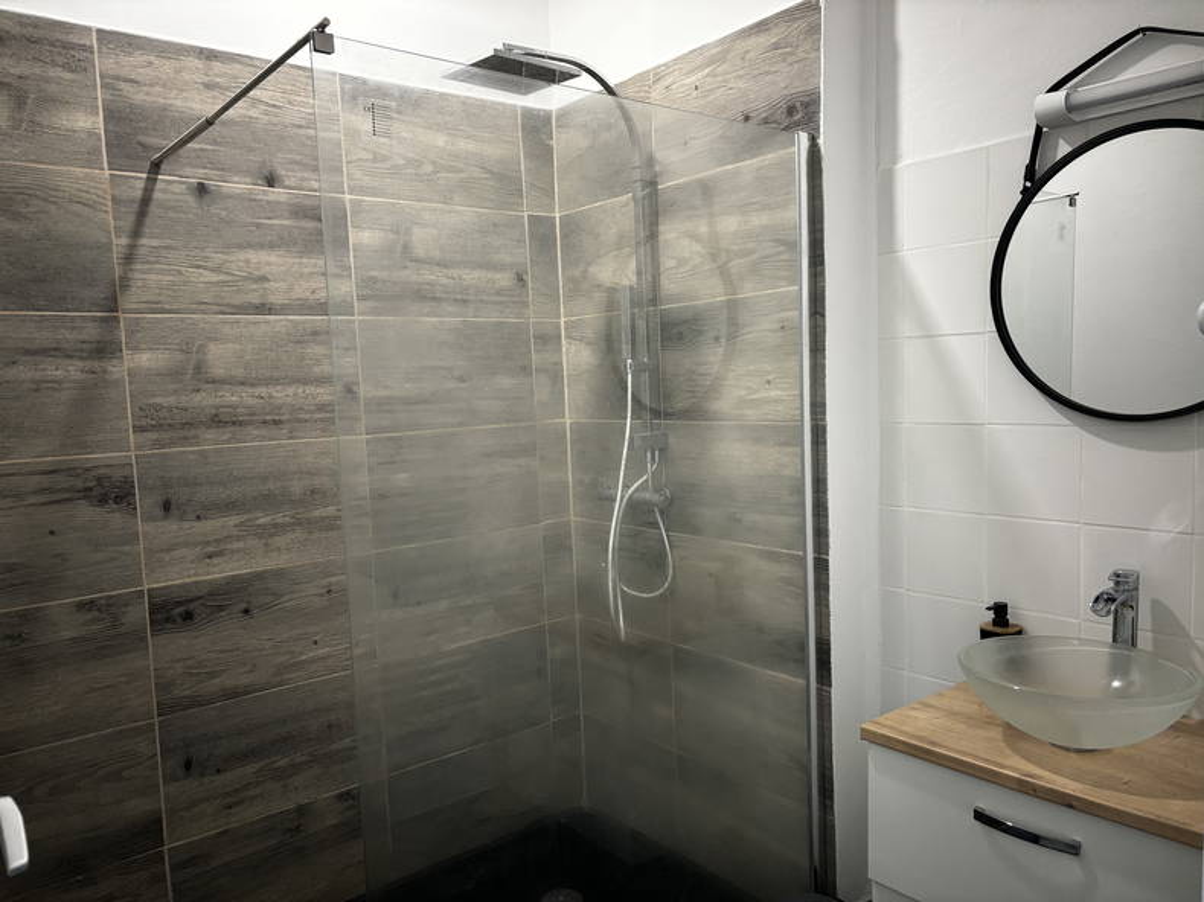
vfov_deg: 53.0
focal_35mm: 26
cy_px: 451
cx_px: 602
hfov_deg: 67.3
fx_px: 904
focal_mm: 5.96
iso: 200
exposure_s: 1/50
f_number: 1.6
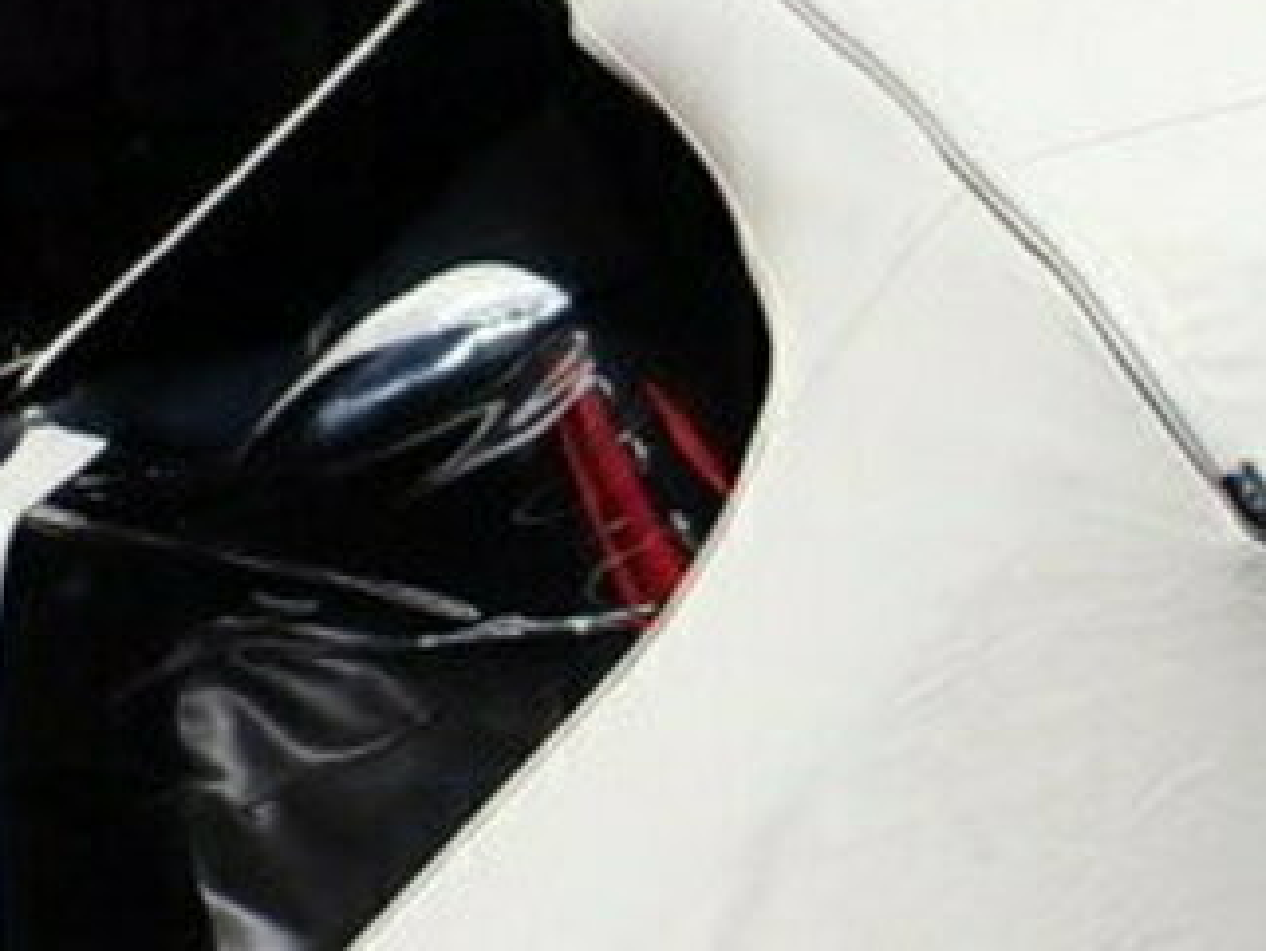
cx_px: 1700
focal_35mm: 112
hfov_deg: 16.5
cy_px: 517
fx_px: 4098
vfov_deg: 13.2
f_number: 9
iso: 100
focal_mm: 5.4
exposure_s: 1/160
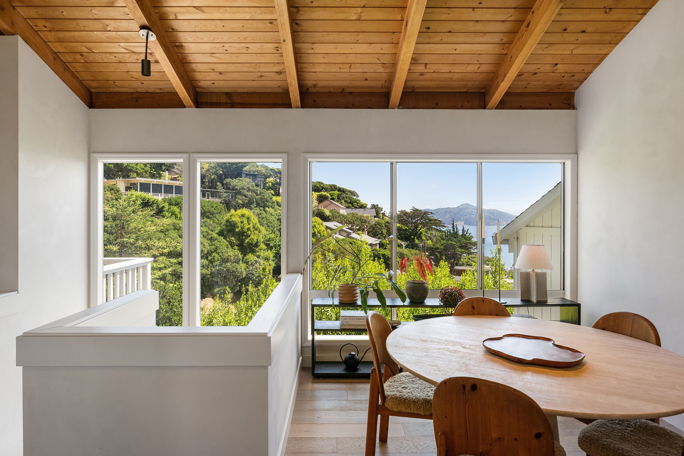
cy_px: 228
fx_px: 399
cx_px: 342
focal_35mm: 21
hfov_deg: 81.2
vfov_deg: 59.5
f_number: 8
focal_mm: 14
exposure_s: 1/200
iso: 400
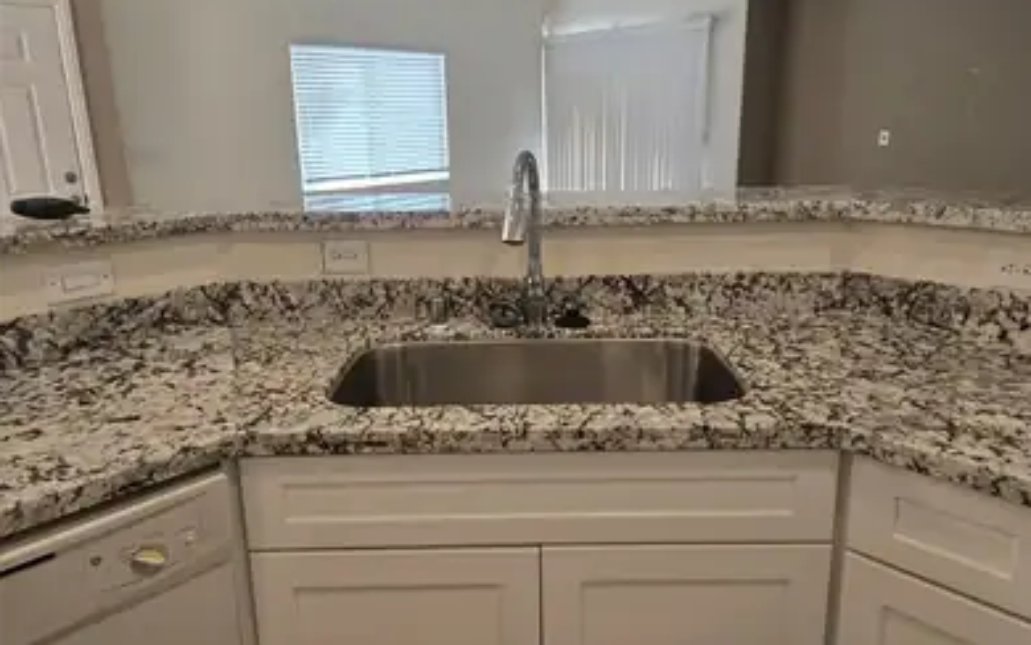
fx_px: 703
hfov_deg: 72.5
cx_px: 523
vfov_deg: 49.2
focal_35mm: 25
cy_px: 280
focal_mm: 5.4
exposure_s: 1/120
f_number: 1.8
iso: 160
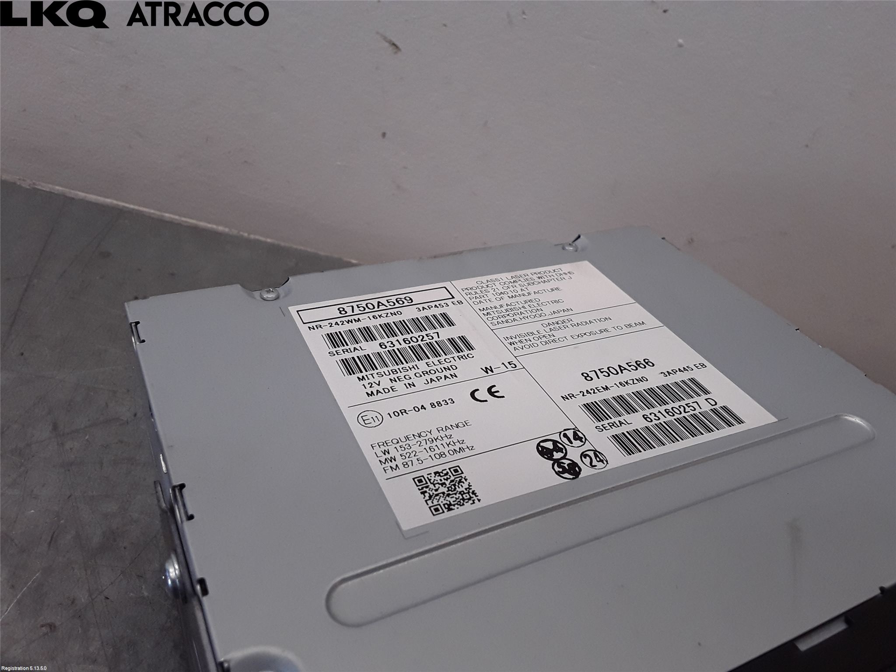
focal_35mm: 28
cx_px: 448
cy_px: 336
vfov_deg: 49.7
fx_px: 725
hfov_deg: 63.4
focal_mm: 2.91
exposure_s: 1/389
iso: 100
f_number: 1.9
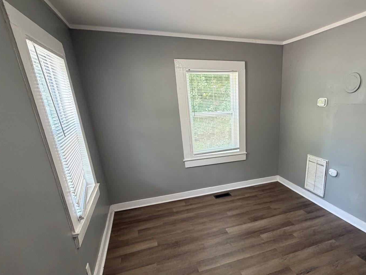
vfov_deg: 62.4
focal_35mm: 21
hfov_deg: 77.0
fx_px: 222
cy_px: 174
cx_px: 237
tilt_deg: -18.3
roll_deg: +0.9
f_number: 2.2
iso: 250
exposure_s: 1/60
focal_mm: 2.22
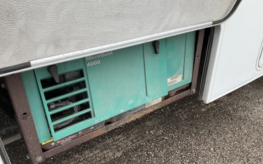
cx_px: 132
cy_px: 89
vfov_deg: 40.6
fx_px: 222
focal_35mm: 31
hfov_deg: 61.2
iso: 25
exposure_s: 1/568
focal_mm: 3
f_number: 1.8
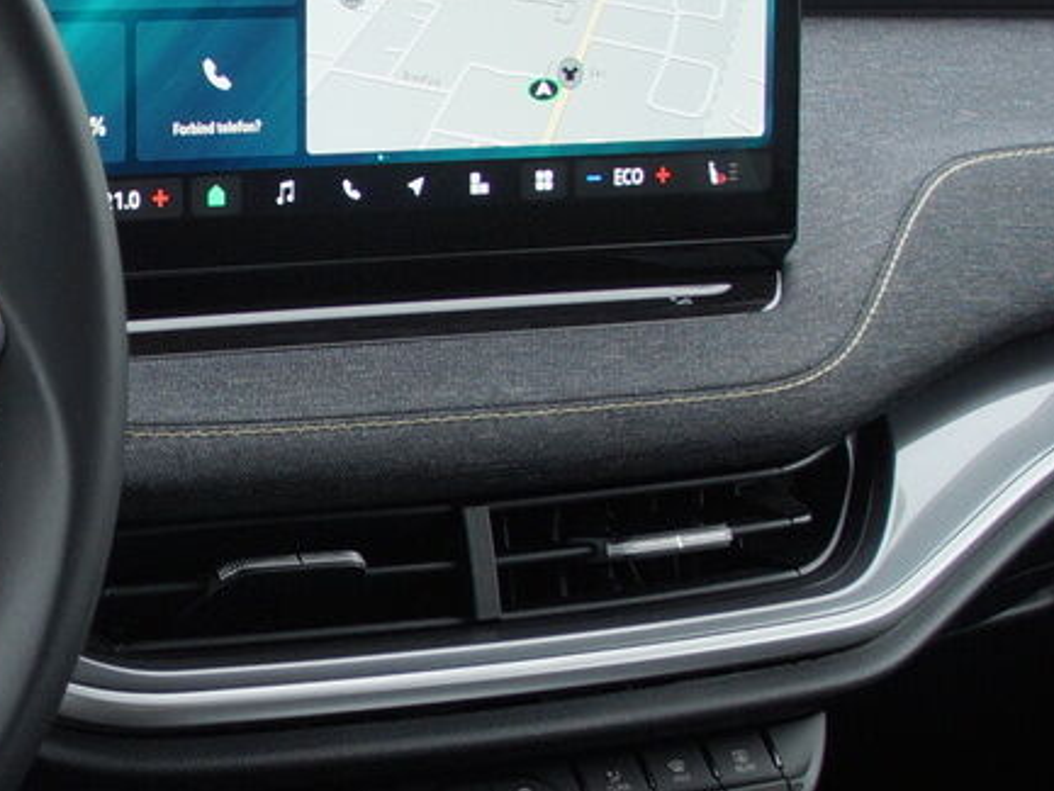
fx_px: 3503
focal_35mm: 115
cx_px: -37
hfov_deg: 16.7
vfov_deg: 12.9
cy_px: 574
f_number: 4
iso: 100
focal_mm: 18
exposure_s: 1/60
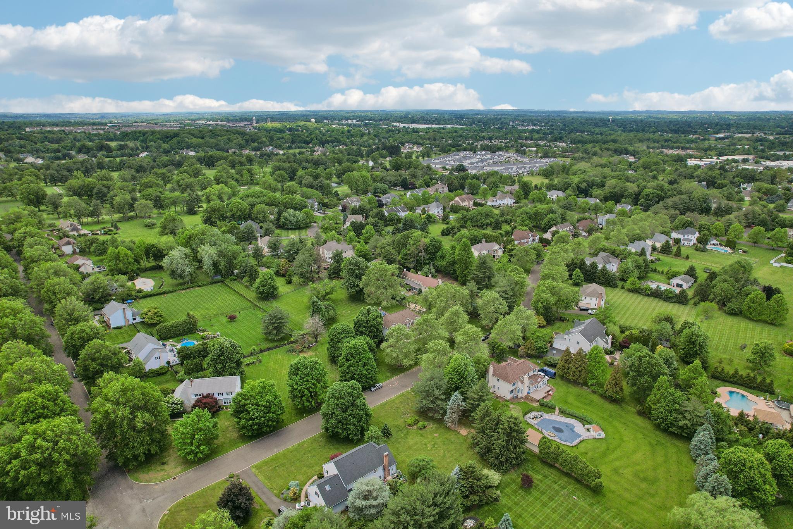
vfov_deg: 57.2
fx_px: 485
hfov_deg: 78.6
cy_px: 264
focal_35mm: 22
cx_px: 396
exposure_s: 1/2000
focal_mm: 8.4
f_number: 2.8
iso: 100
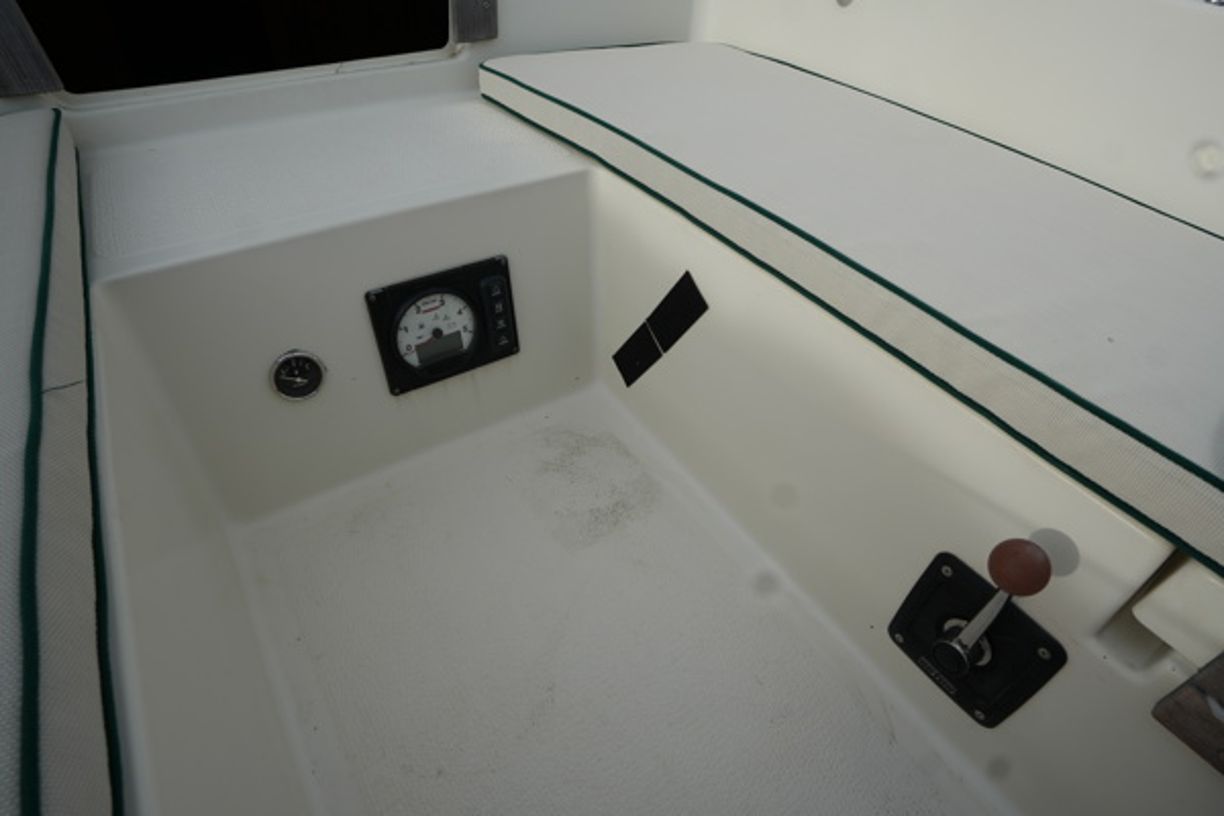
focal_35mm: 18
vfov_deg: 67.4
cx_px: 612
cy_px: 408
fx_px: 612
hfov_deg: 90.0
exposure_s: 1/400
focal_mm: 12
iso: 100
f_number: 7.1
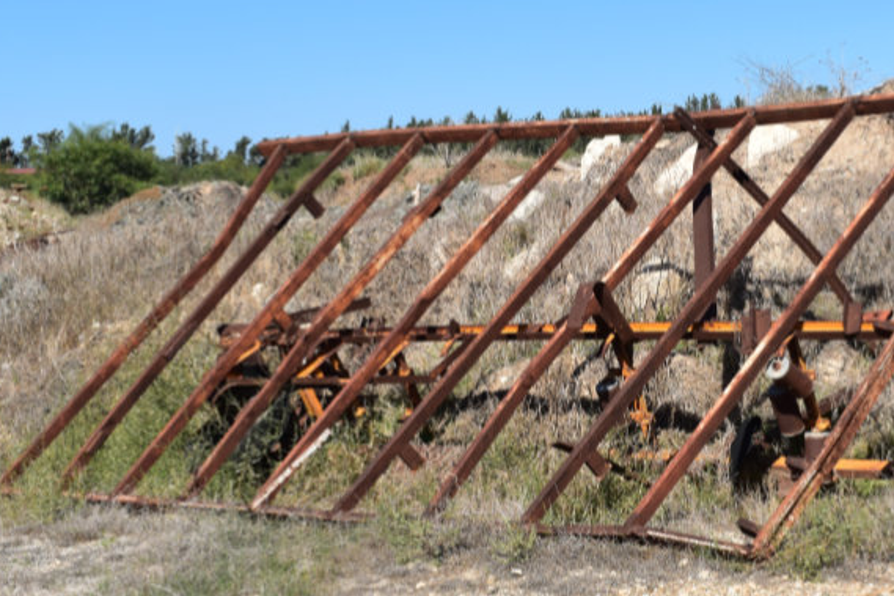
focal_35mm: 73
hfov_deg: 27.5
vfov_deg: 18.7
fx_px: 1810
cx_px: 630
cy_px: 290
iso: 320
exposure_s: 1/500
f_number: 11
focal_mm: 27
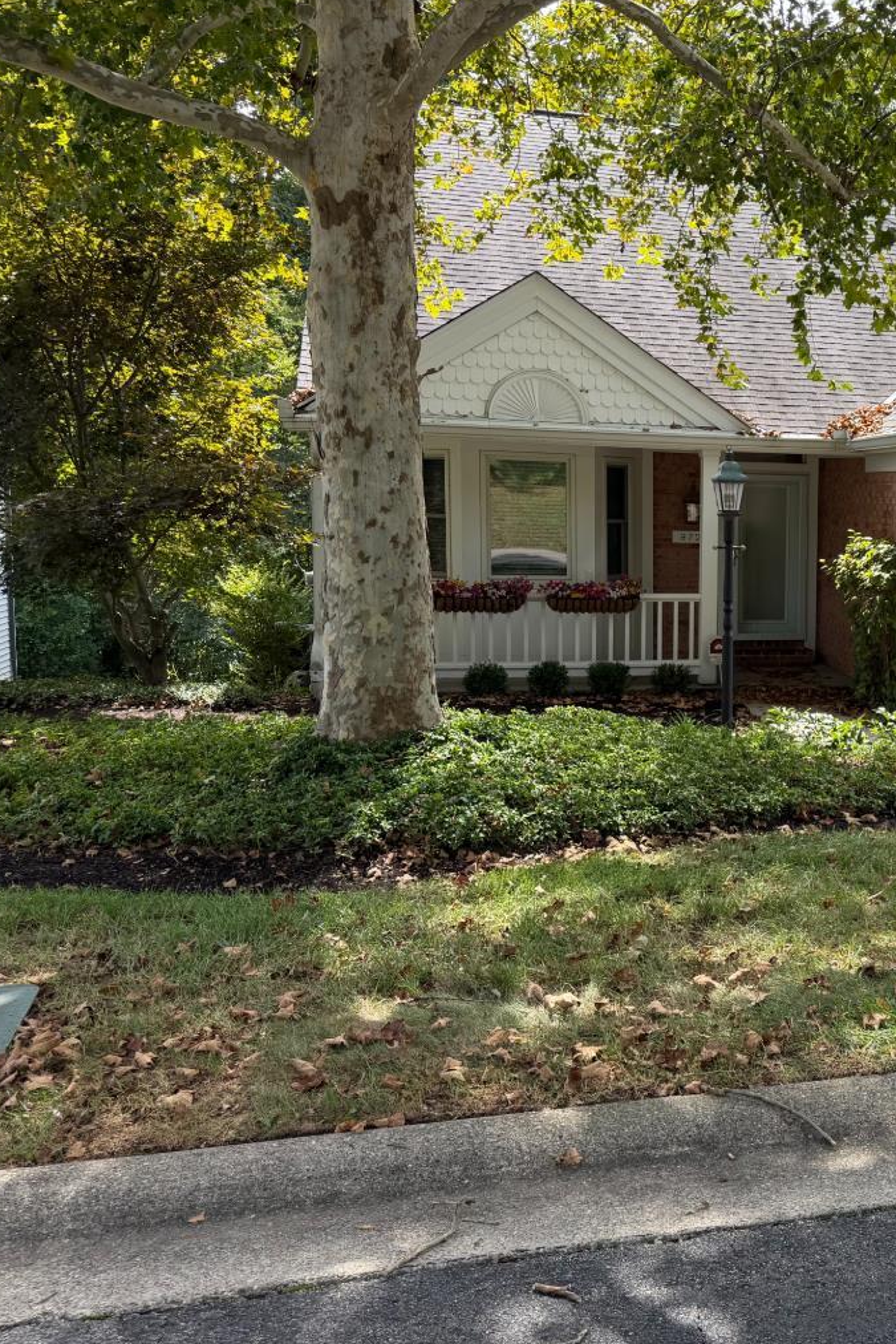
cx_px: 895
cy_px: 647
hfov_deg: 33.0
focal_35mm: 37
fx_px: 1381
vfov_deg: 51.9
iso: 80
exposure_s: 1/757
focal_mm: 6.76
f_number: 1.78
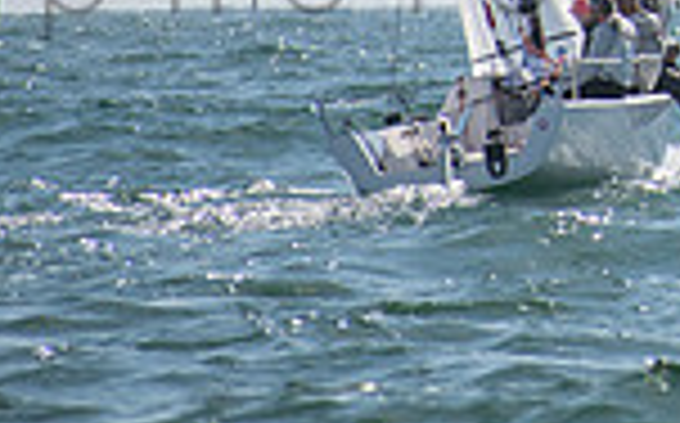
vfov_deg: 1.1
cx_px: 1045
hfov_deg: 1.8
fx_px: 21233
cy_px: -362
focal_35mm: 1147
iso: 200
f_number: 6.3
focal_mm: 195
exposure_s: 1/1000
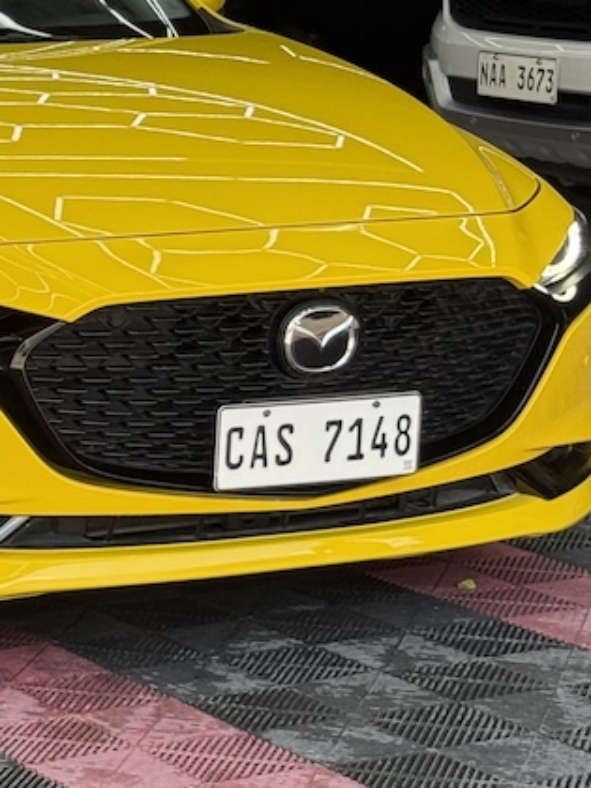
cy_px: 319
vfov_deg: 14.4
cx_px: -158
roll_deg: -0.2
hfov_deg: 10.6
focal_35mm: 137
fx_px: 3119
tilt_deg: -8.6
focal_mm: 6.76
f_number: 1.78
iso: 80
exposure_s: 1/469
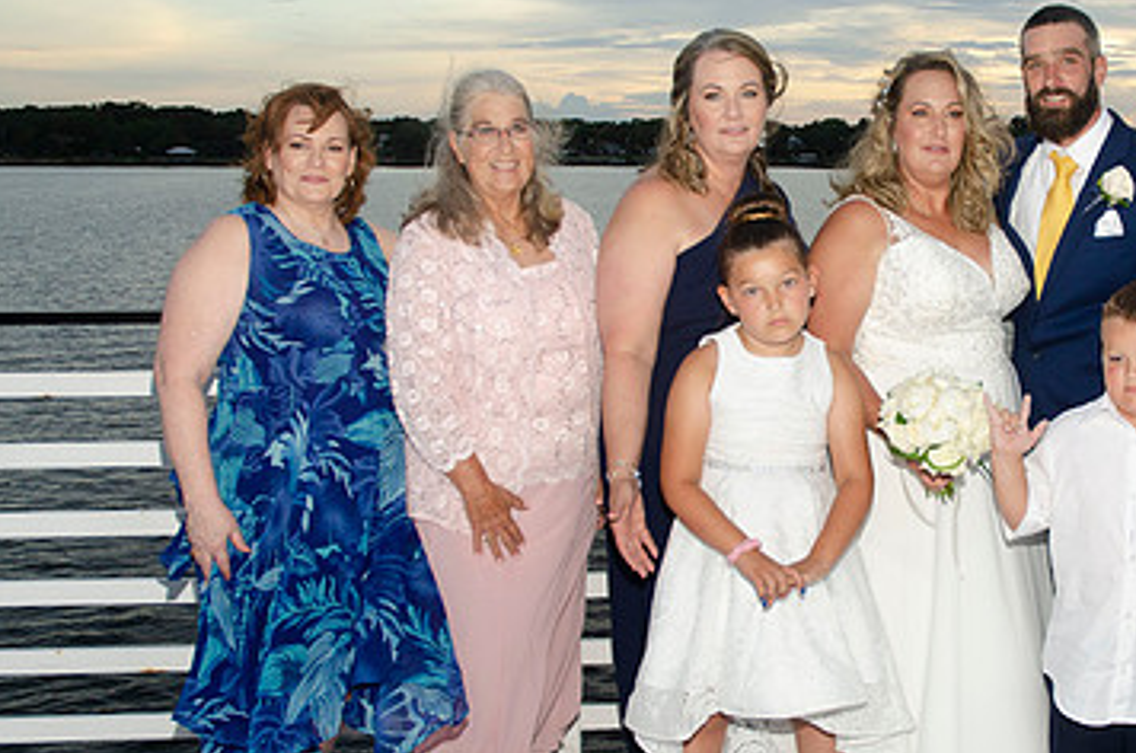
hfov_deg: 43.1
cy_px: 376
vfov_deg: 30.4
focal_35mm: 44
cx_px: 862
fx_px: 1386
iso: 200
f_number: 5.6
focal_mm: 18
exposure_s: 1/125
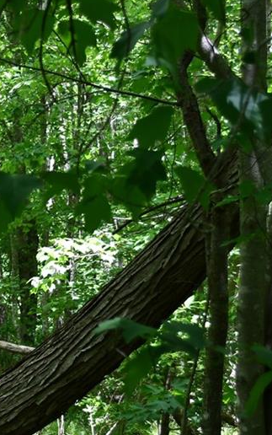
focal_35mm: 97
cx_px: -106
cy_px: 265
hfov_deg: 12.9
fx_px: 1149
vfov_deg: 21.4
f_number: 4
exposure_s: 1/250
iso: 450
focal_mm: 24
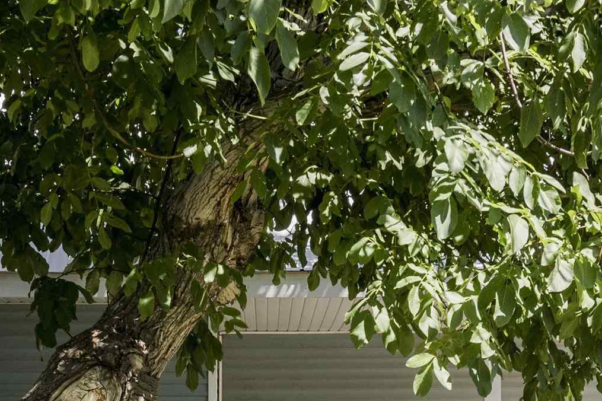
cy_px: 420
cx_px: 270
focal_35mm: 109
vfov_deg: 12.4
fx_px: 1822
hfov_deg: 18.8
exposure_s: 1/250
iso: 200
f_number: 8
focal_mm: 24
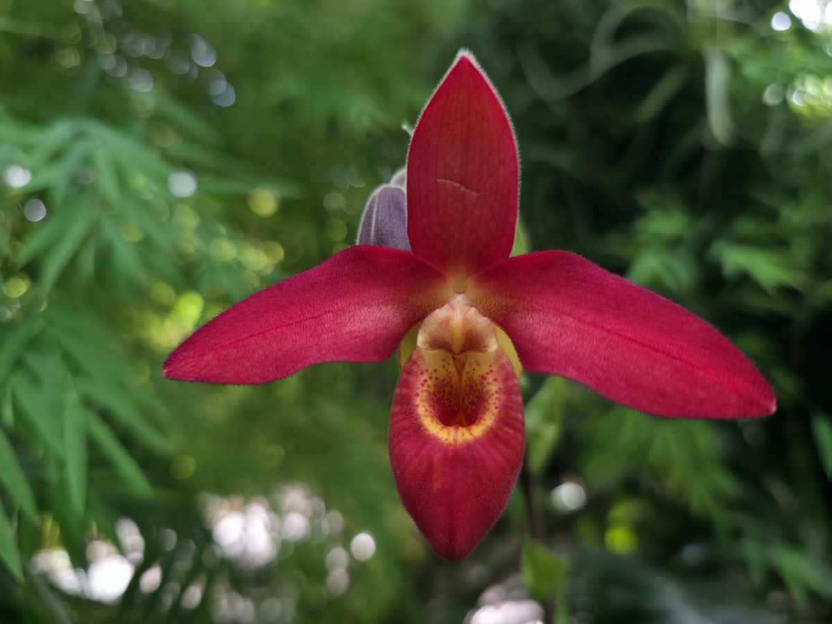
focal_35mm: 23
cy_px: 312
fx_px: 553
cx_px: 416
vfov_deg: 58.9
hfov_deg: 73.9
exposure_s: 1/180
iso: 160
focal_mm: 6.3
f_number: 1.7
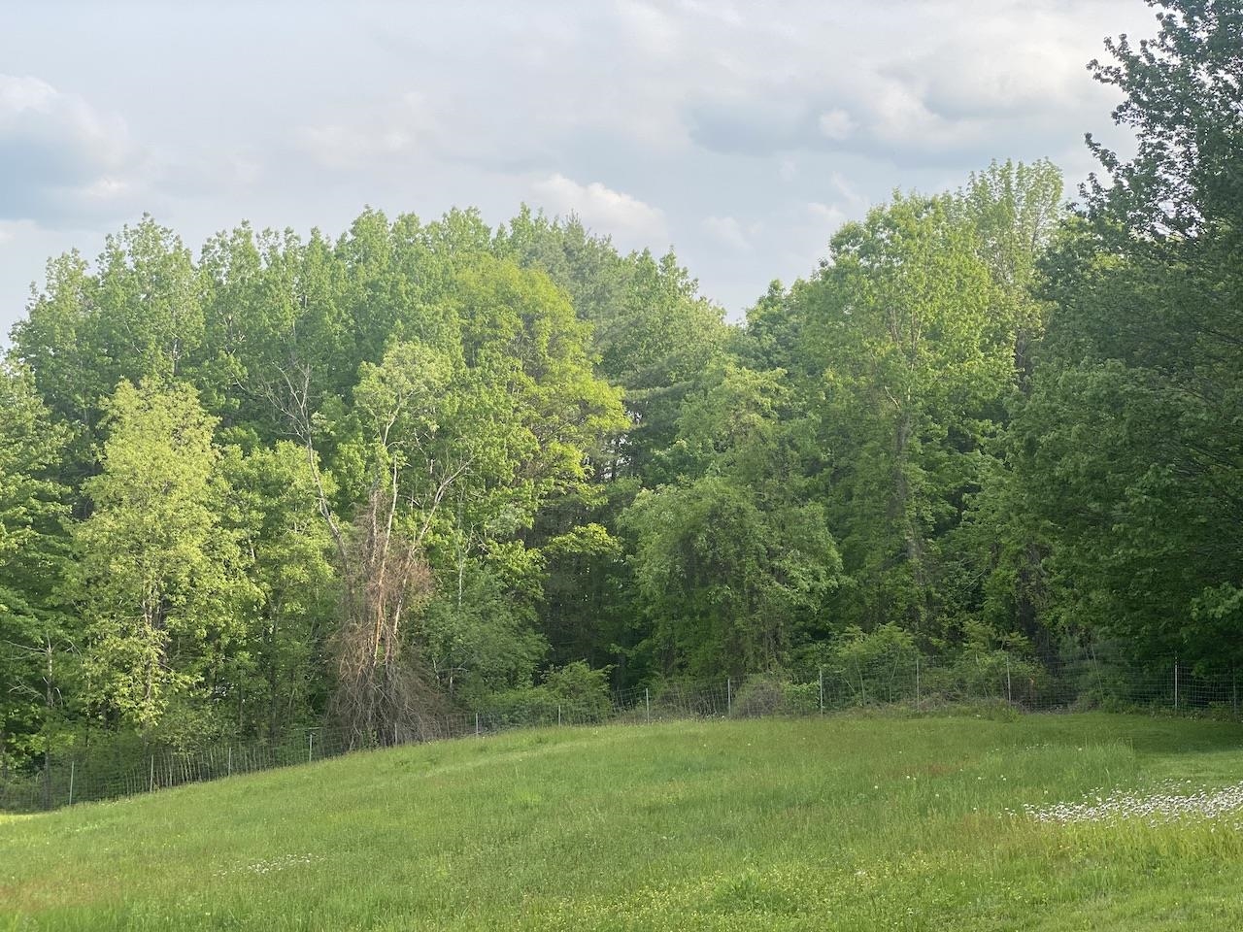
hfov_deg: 36.8
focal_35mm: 52
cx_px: 622
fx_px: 1867
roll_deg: -2.4
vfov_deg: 28.0
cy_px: 466
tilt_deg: +3.0
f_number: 2
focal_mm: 6
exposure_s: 1/786
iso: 20
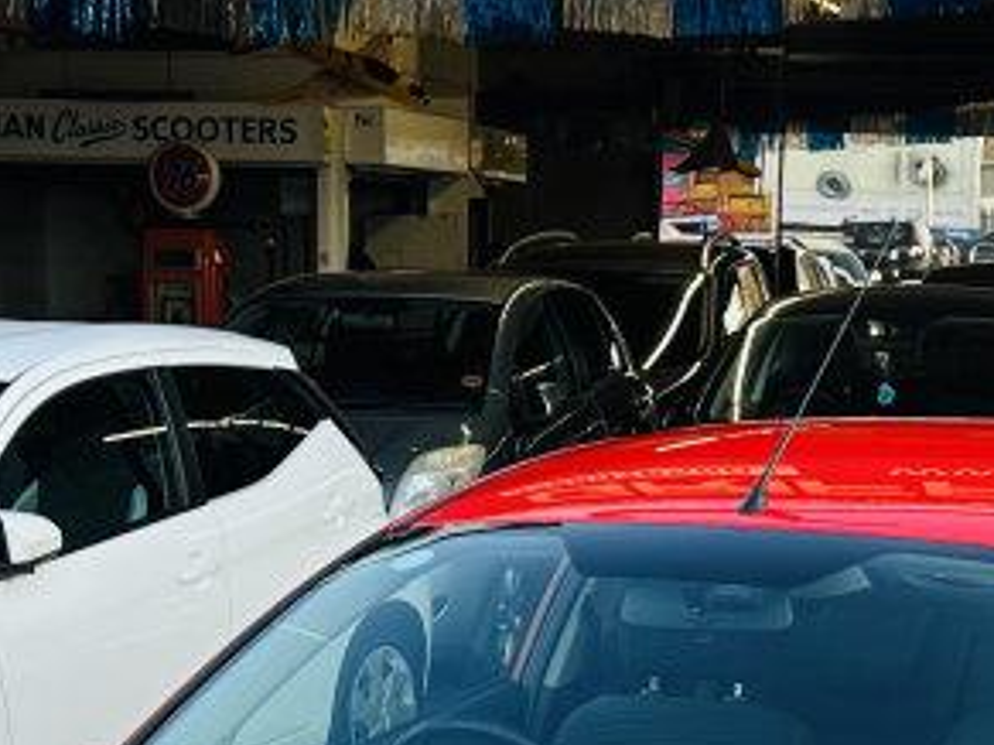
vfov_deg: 14.3
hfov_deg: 19.8
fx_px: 2842
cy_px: 988
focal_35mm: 99
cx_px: 516
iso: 64
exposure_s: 1/245
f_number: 1.78
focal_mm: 6.86
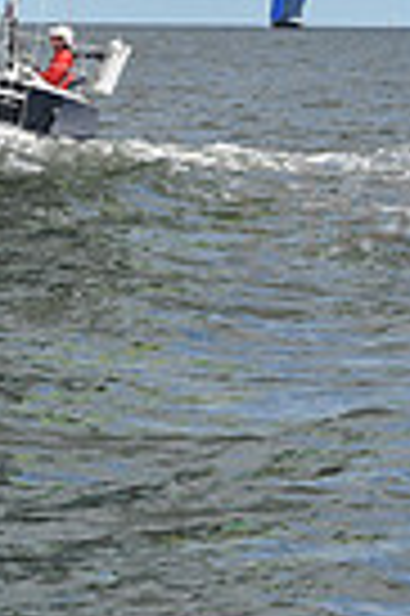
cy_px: -463
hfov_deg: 4.1
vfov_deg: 6.1
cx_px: -2
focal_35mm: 330
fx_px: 5651
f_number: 10
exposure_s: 1/800
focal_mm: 78
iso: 250
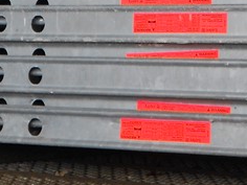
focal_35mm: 213
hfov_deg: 9.2
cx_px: 266
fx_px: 1520
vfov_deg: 6.8
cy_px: -163
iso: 80
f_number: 4.5
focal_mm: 8.8
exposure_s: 1/30
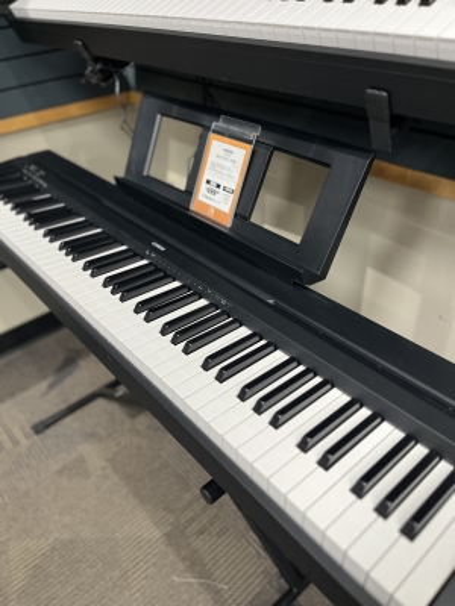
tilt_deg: -38.4
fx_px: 456
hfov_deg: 53.1
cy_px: 303
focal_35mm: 26
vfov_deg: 67.3
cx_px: 228
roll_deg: +2.5
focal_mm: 5.1
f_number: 1.6
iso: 200
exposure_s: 1/60
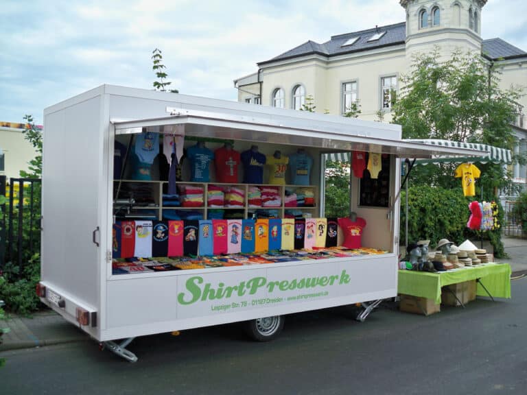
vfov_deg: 40.7
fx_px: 533
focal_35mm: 35
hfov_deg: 52.6
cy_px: 198
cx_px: 264
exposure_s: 1/200
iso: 125
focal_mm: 6.3
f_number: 3.1
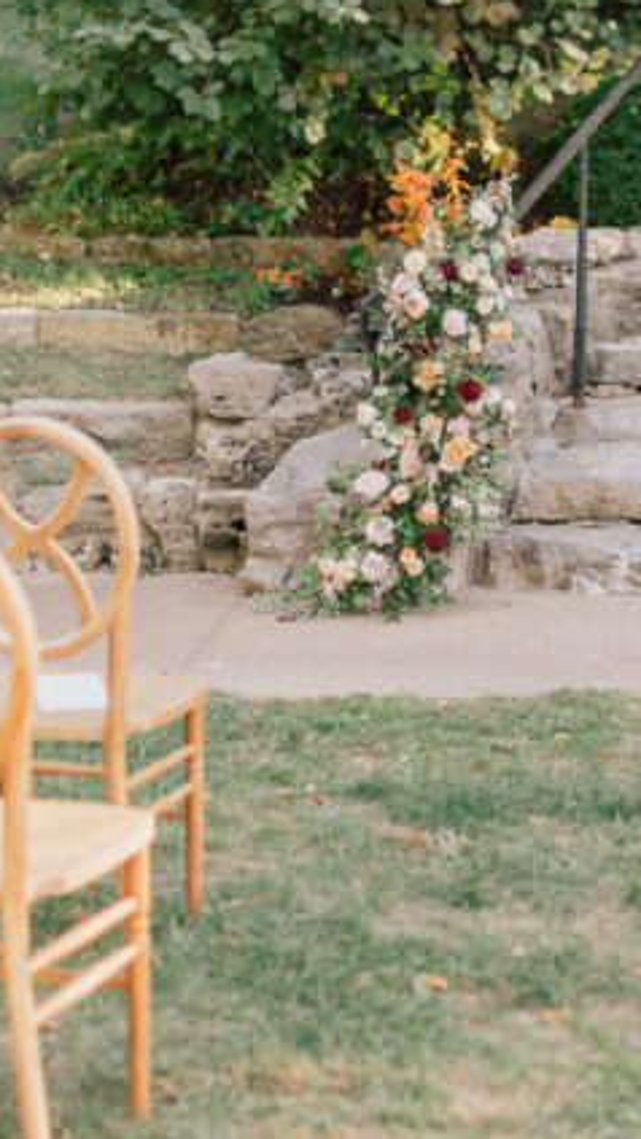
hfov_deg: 11.4
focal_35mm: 104
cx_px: 749
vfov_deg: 20.1
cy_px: 113
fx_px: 3142
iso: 125
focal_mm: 35
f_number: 1.4
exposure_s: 1/400
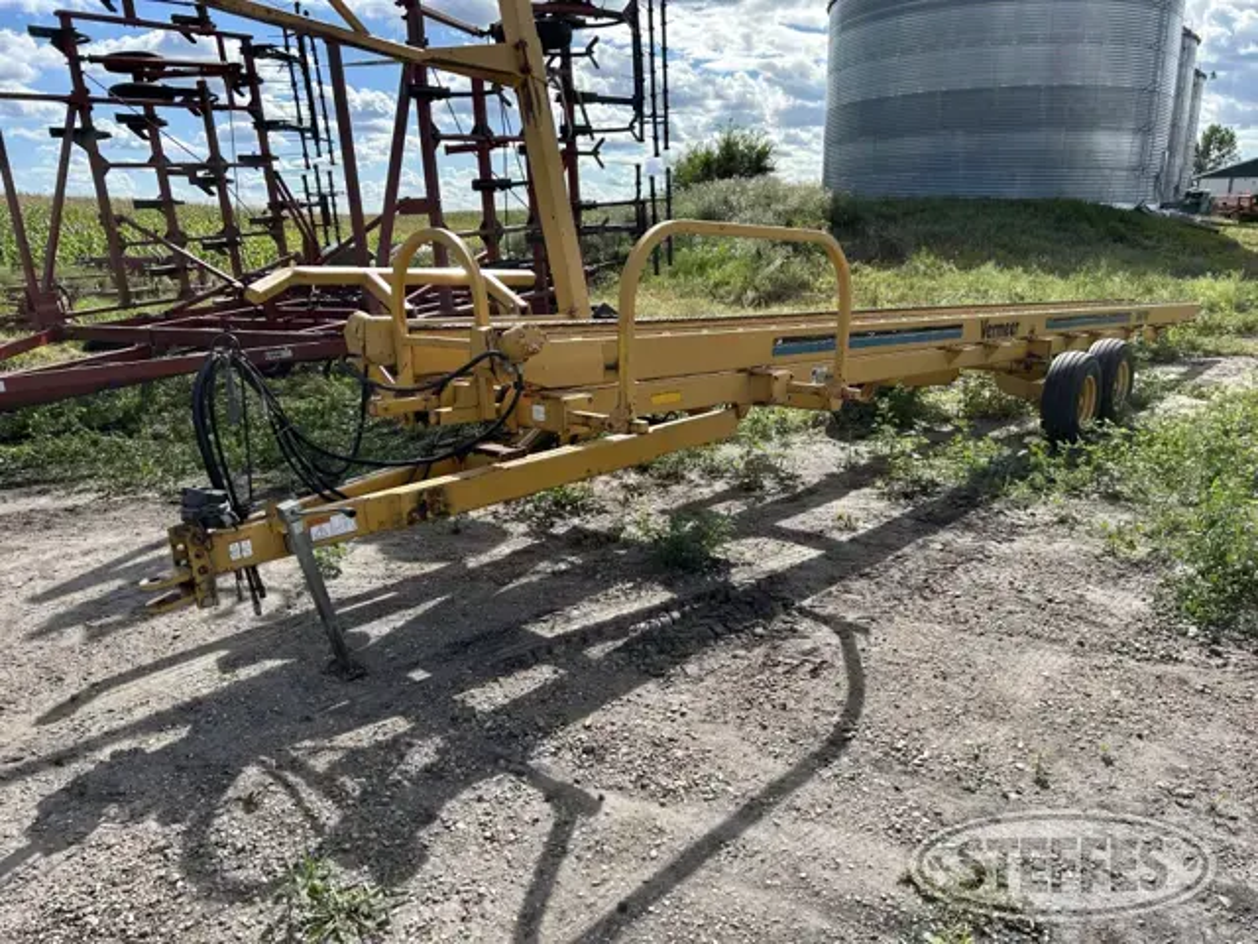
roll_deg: +0.9
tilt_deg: -12.7
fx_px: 945
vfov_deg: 53.1
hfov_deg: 67.3
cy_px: 472
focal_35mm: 26
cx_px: 629
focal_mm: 5.7
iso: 50
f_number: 1.5
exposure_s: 1/2632
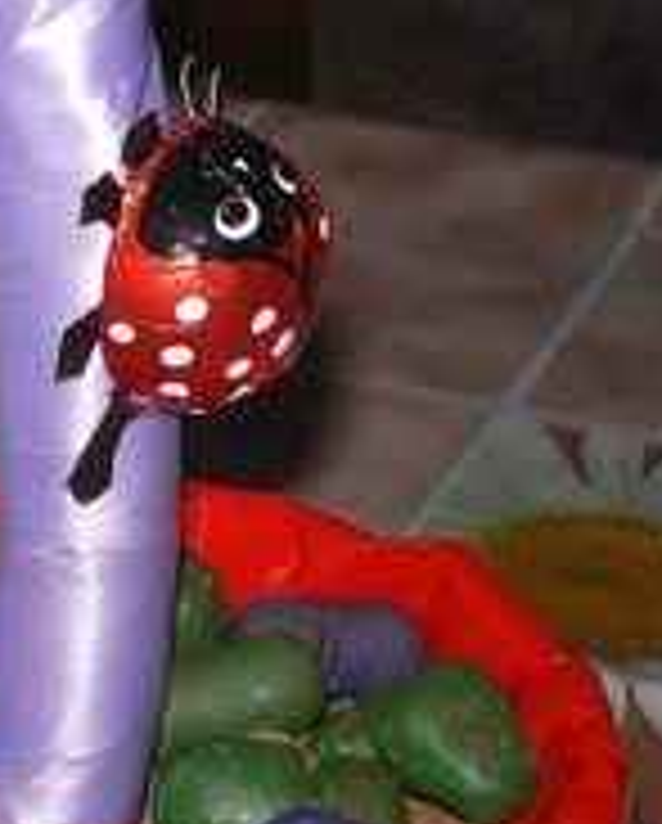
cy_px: 176
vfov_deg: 11.8
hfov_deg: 9.5
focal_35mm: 163
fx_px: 3982
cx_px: 36
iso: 64
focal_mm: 11.3
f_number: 6.2
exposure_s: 1/40
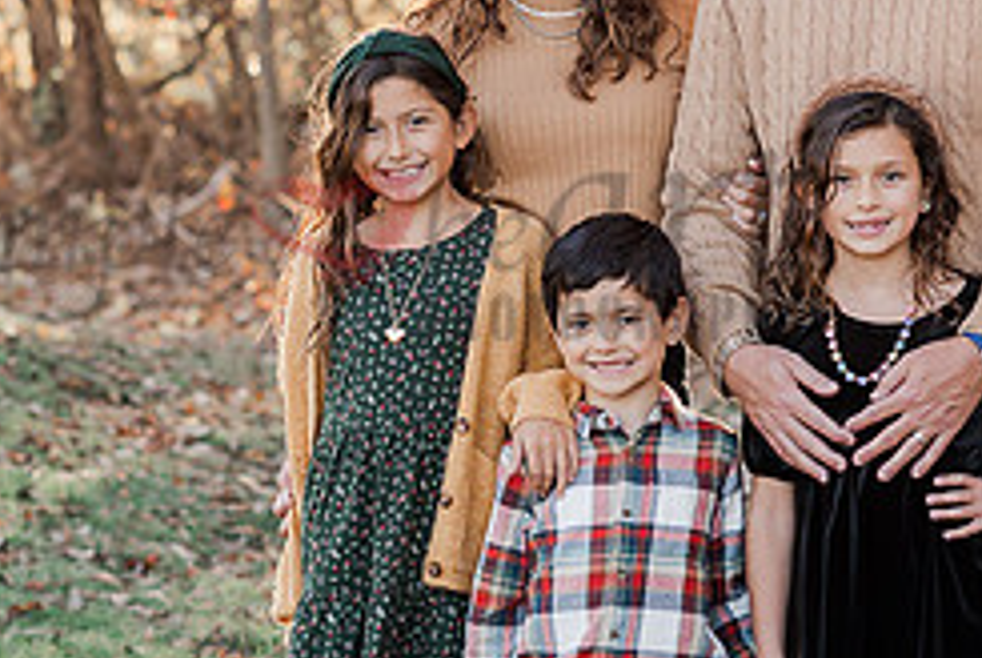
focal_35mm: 201
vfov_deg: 6.9
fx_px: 5489
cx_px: 361
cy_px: 227
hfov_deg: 10.2
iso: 320
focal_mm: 85
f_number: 4
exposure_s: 1/200
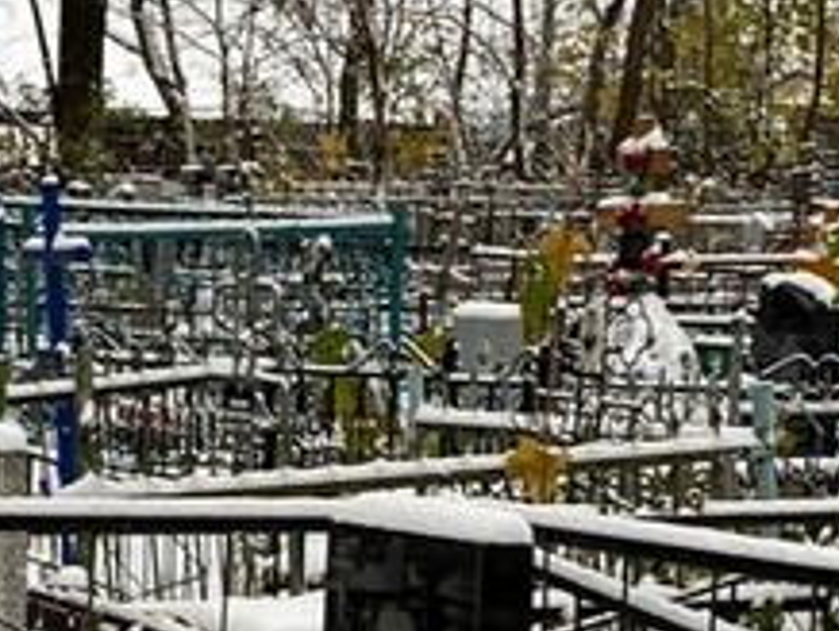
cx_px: 396
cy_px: 796
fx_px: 2960
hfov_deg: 16.1
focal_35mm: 122
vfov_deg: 11.9
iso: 32
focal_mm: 4.25
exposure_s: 1/135
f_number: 1.8
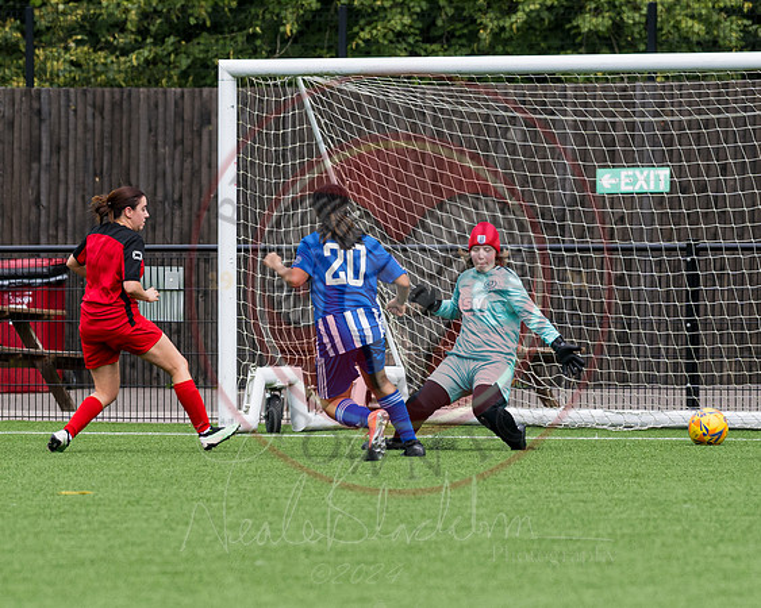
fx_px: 9469
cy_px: 555
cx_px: 321
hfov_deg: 4.6
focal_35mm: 421
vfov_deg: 3.7
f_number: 2.7
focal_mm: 135
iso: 200
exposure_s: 1/4000
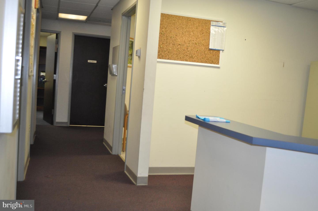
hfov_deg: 49.6
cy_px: 106
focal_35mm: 39
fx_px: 344
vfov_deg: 34.1
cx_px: 159
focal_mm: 26
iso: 800
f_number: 4.2
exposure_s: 1/100
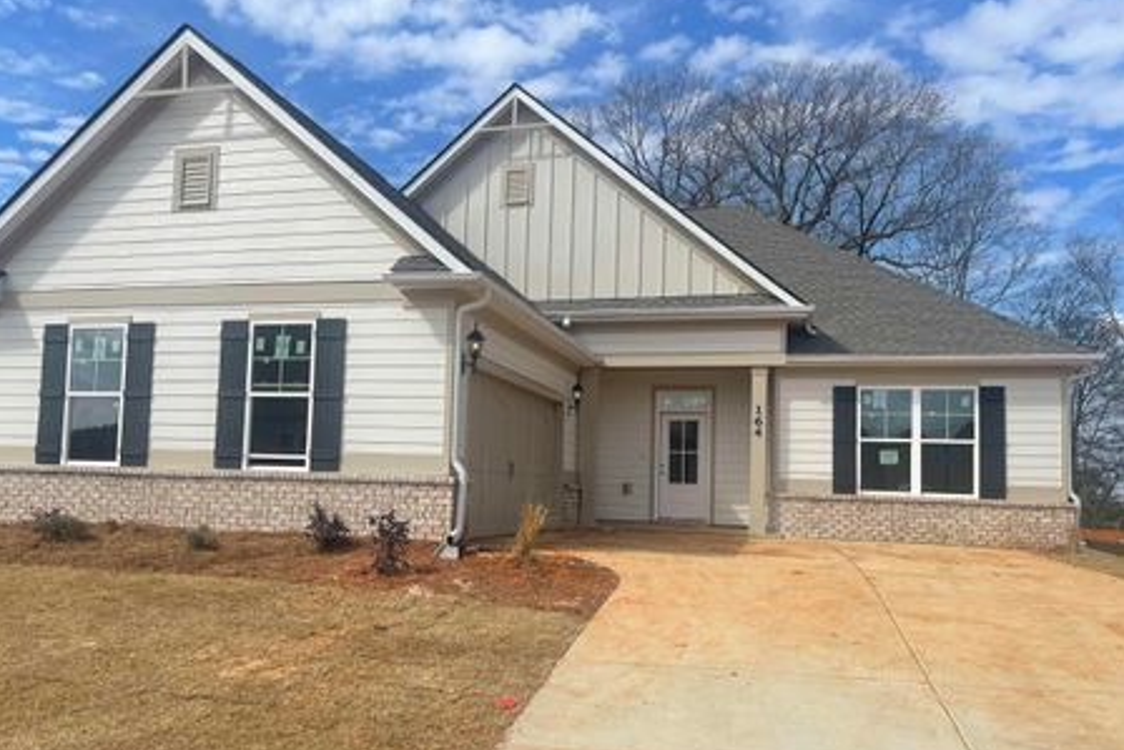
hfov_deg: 63.5
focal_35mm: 29
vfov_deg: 44.9
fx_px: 906
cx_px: 499
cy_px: 413
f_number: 1.6
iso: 32
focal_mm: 5.1
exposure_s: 1/5376
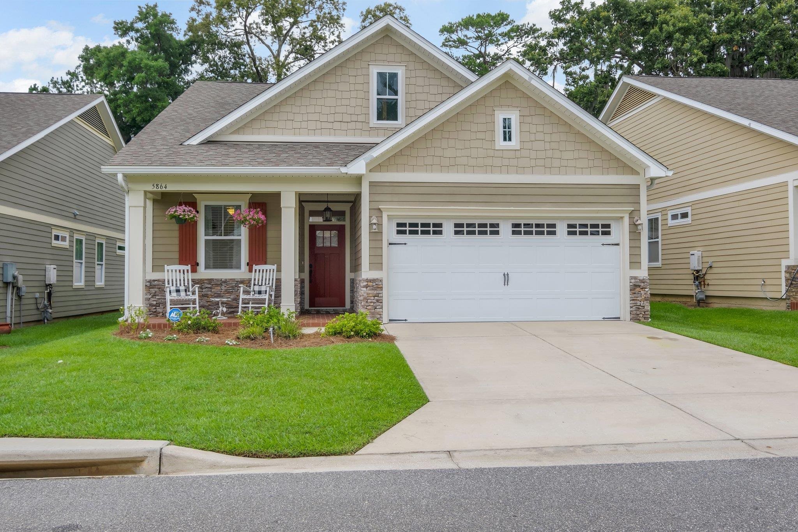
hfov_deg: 57.2
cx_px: 399
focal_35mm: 33
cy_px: 266
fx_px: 731
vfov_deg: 40.0
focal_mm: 21.9
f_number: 8
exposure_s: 1/350
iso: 250
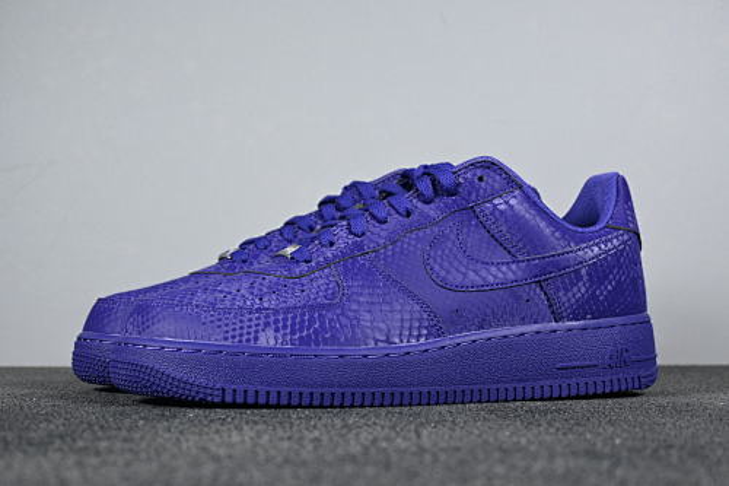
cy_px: 243
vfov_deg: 23.2
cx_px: 364
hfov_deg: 34.2
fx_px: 1184
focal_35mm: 58
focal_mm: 39
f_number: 5.6
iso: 640
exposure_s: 1/125
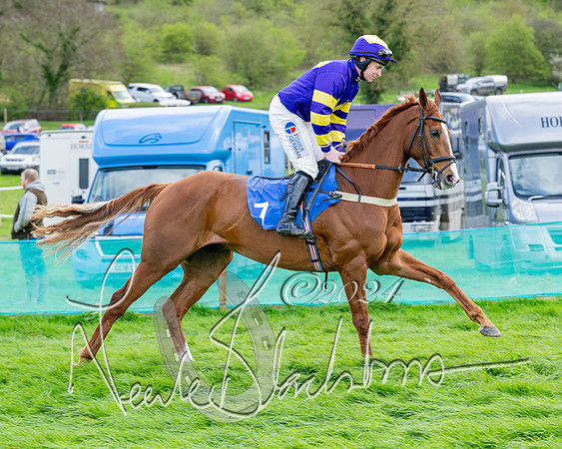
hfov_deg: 15.1
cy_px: 238
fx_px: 2120
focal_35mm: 127
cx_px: 338
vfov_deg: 12.1
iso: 400
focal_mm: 99
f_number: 5
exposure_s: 1/640
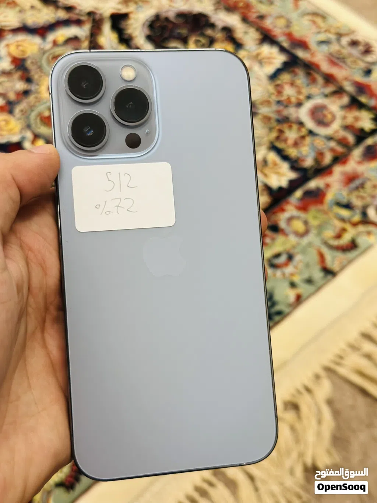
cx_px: 188
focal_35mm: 48
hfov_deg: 30.3
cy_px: 252
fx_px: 697
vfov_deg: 39.7
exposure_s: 1/50
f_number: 1.78
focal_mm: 6.86
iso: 250
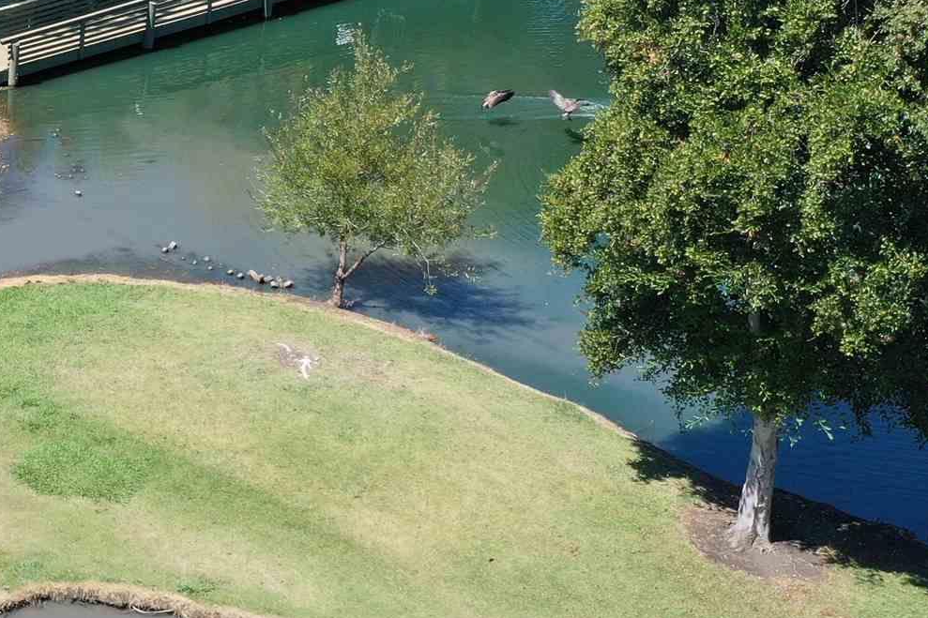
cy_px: 180
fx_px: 2242
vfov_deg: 15.7
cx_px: -291
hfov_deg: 21.1
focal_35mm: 87
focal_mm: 10.26
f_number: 5
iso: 100
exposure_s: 1/320
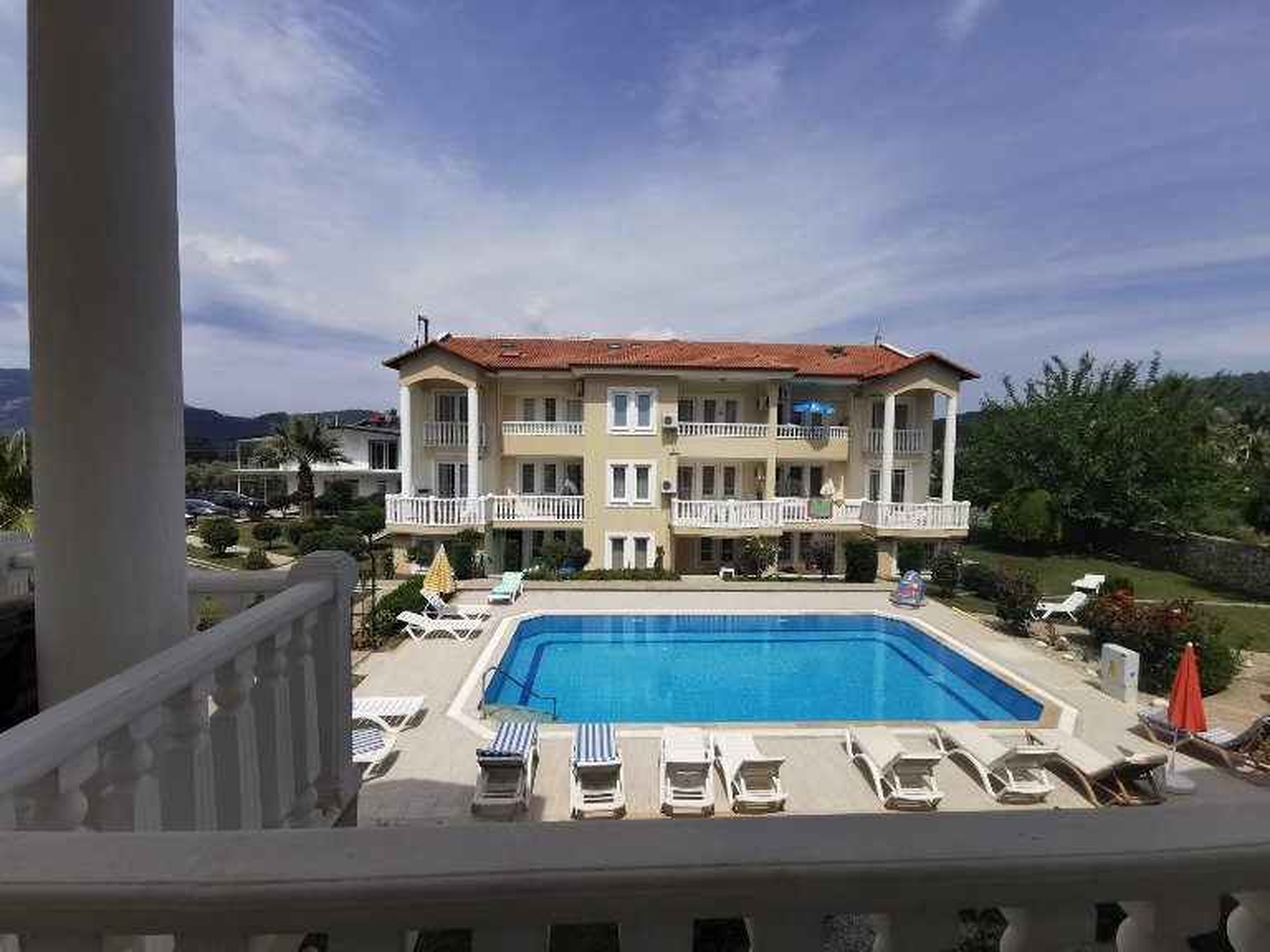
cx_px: 635
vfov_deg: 78.1
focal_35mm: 16
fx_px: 587
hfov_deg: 94.5
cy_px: 476
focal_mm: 2.35
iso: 50
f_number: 2.2
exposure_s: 1/1808
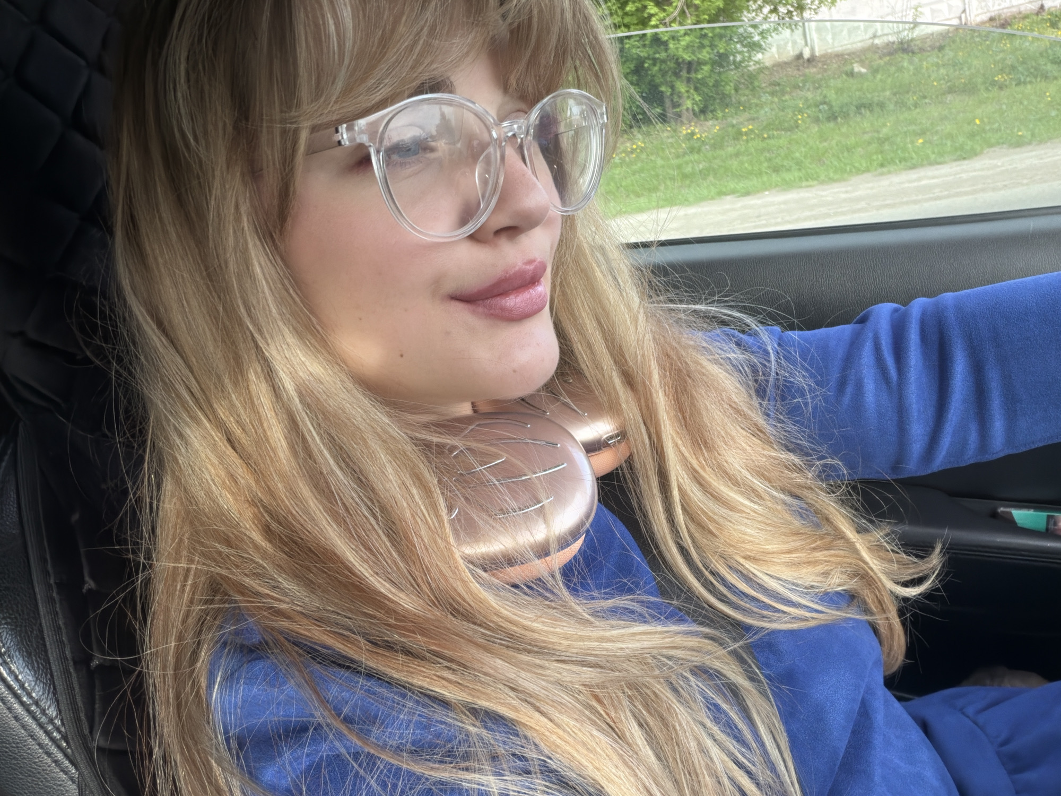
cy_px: 398
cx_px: 530
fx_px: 705
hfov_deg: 73.9
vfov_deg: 58.9
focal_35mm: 23
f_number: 1.9
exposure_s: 1/267
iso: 80
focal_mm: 2.71
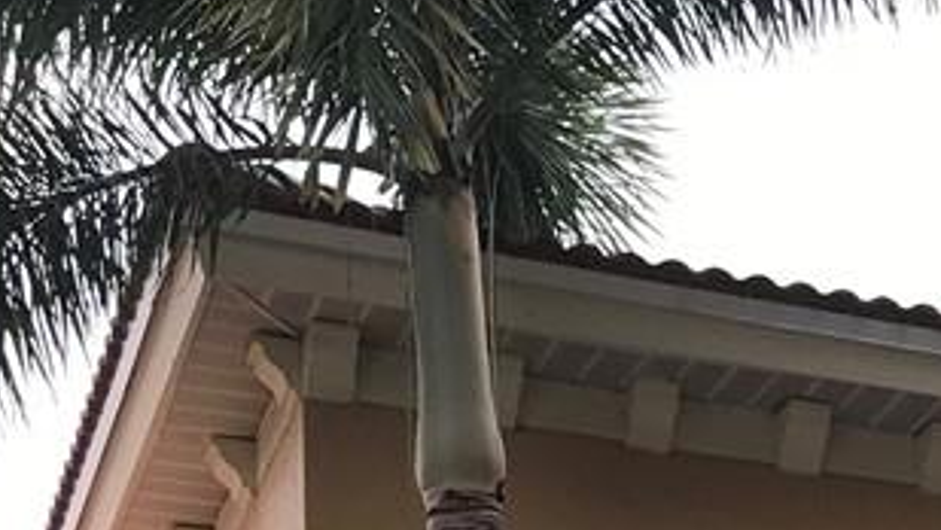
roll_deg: -2.7
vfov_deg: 10.8
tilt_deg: +12.6
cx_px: 1077
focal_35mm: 101
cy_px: 1119
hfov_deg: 20.0
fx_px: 2521
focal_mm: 3.99
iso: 20
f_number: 1.8
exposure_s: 1/1030
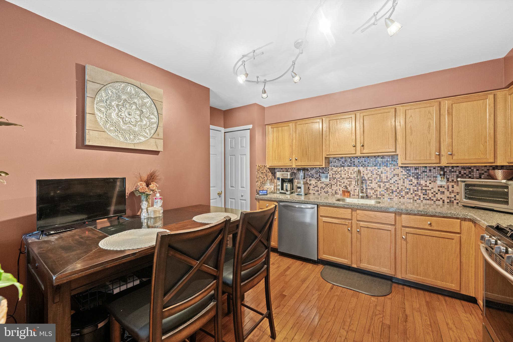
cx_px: 256
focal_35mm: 14
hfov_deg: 104.3
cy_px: 171
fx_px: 199
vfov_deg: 81.2
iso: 1250
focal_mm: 14
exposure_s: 1/2.5
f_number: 6.3
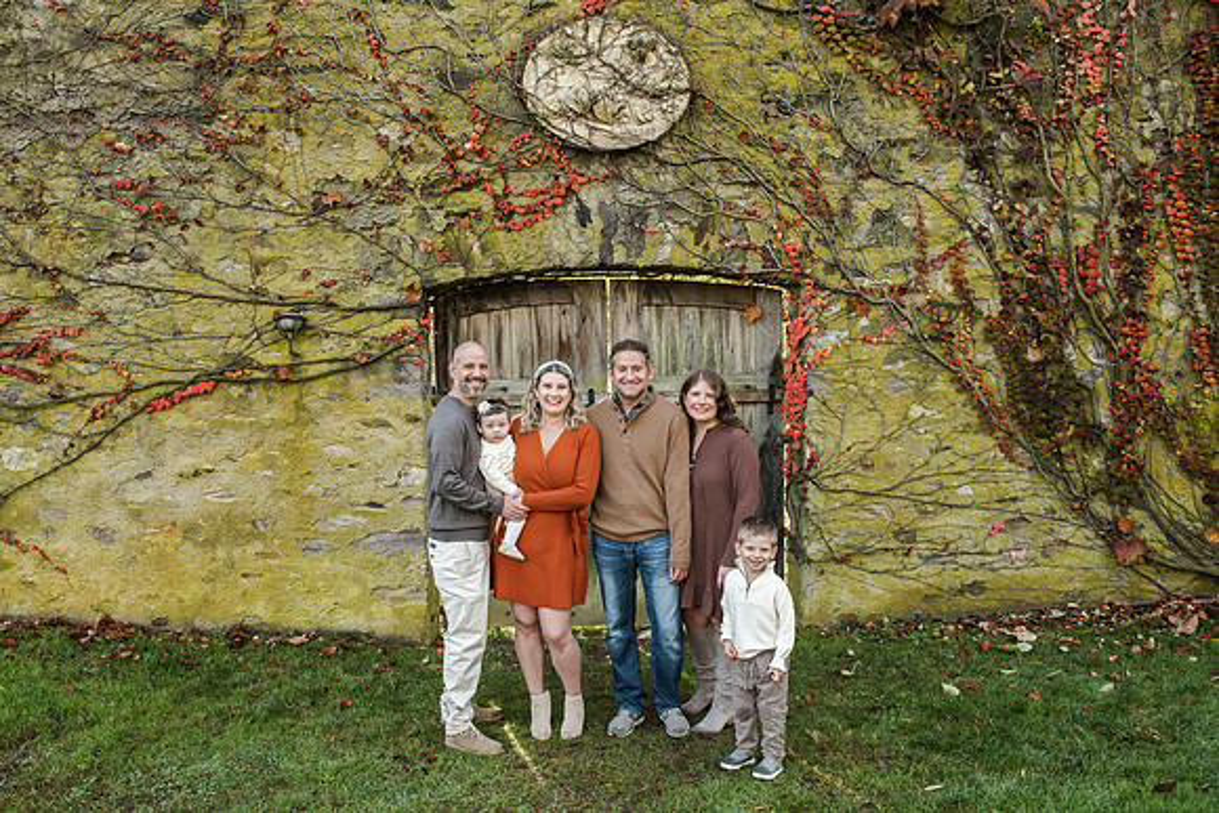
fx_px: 984
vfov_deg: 44.9
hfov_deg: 63.4
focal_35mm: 29
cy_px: 431
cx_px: 563
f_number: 5
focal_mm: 27
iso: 500
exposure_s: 1/200
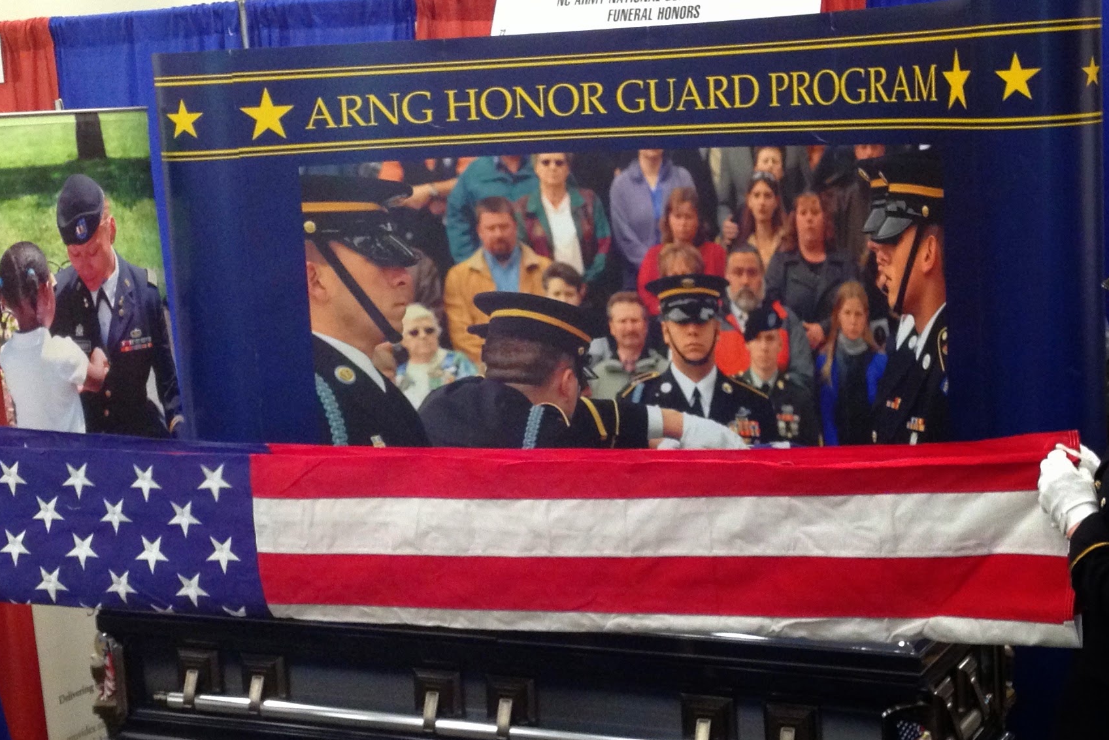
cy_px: 350
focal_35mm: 70
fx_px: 2157
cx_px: 562
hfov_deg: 28.8
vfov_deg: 19.5
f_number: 2.4
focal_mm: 4.28
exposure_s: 1/20
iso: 250
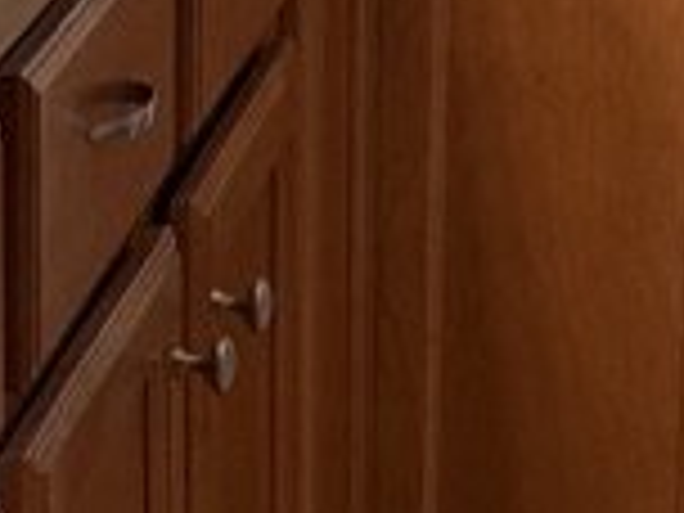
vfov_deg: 6.7
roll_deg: -1.7
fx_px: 4367
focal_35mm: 221
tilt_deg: -16.7
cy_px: 234
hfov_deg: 8.9
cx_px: 508
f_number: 1.78
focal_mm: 6.76
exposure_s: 1/60
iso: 200
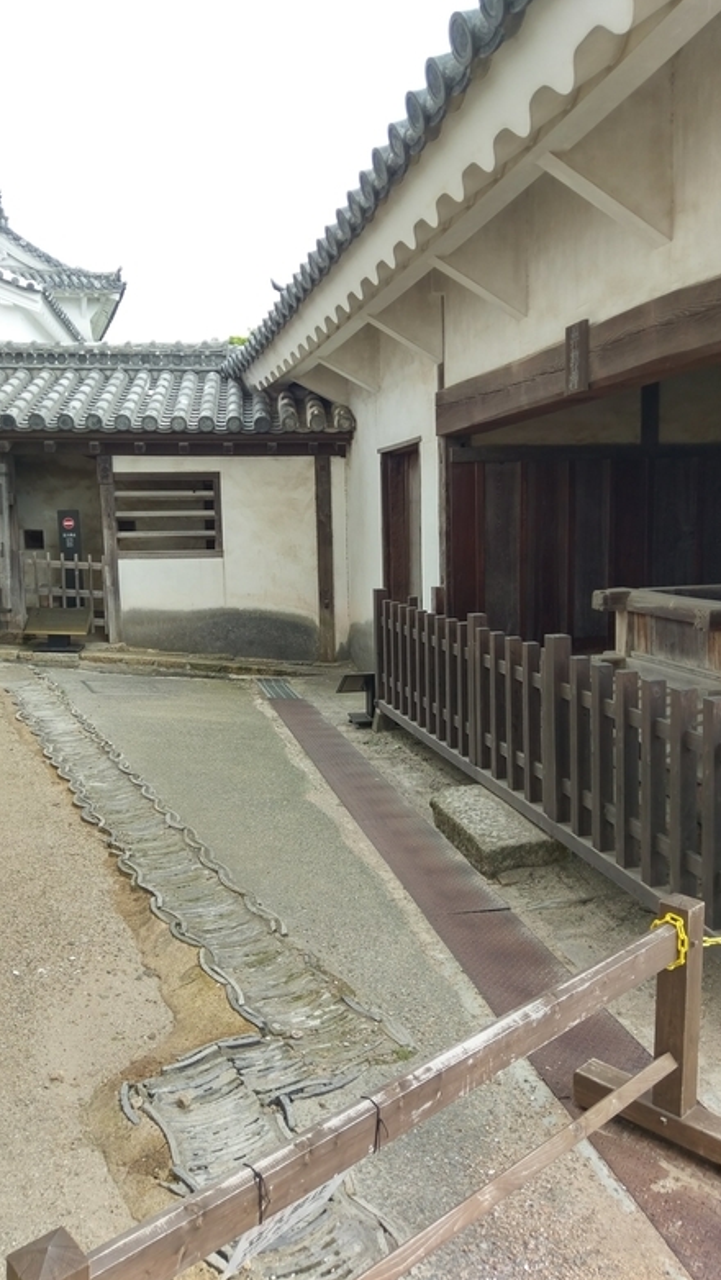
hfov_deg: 40.2
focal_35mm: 29
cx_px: 328
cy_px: 628
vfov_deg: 66.0
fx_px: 984
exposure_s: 1/183
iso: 100
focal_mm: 4.58
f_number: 1.8
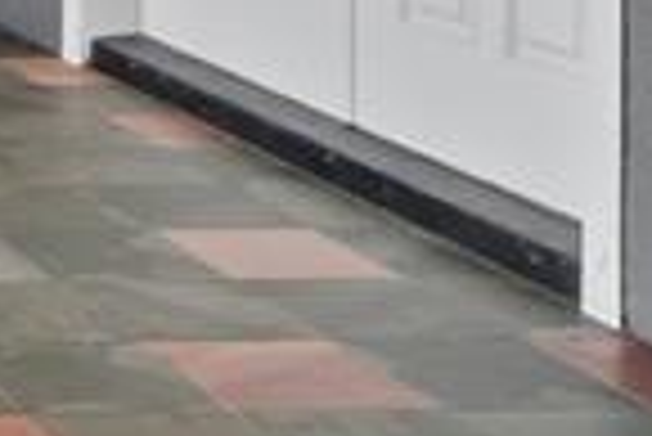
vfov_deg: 12.1
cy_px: 45
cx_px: -764
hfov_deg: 14.2
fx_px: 2049
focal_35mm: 113
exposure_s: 1/100
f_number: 9
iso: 800
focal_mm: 16
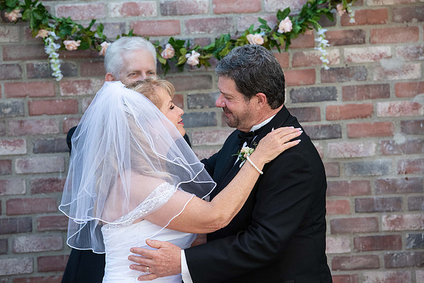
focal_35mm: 155
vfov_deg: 8.9
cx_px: 212
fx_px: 1826
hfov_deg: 13.2
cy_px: 142
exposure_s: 1/1000
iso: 1250
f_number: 5
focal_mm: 155
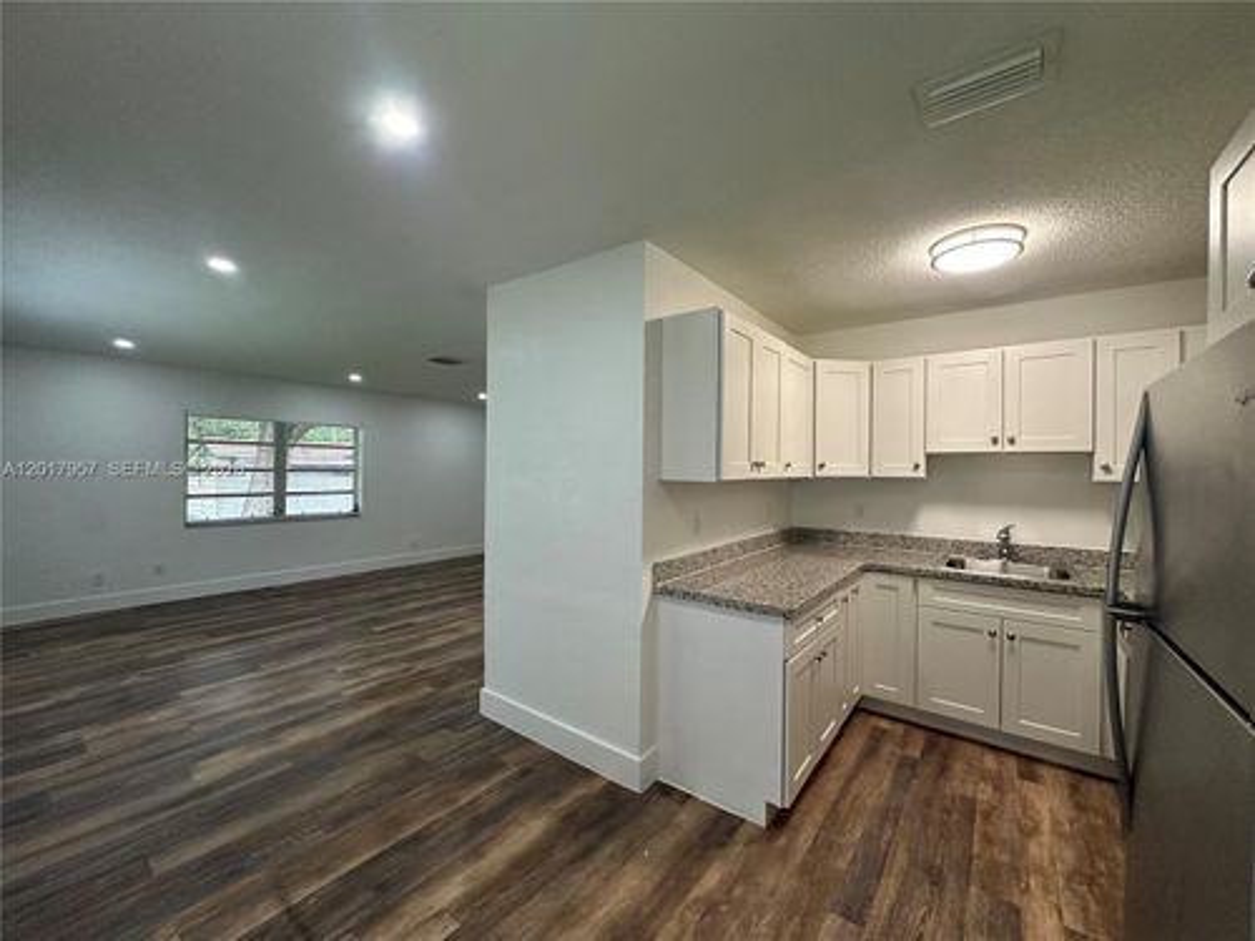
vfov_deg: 85.7
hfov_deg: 102.1
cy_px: 470
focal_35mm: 14
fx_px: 508
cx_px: 628
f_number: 2.2
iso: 250
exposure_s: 1/120
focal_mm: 2.22
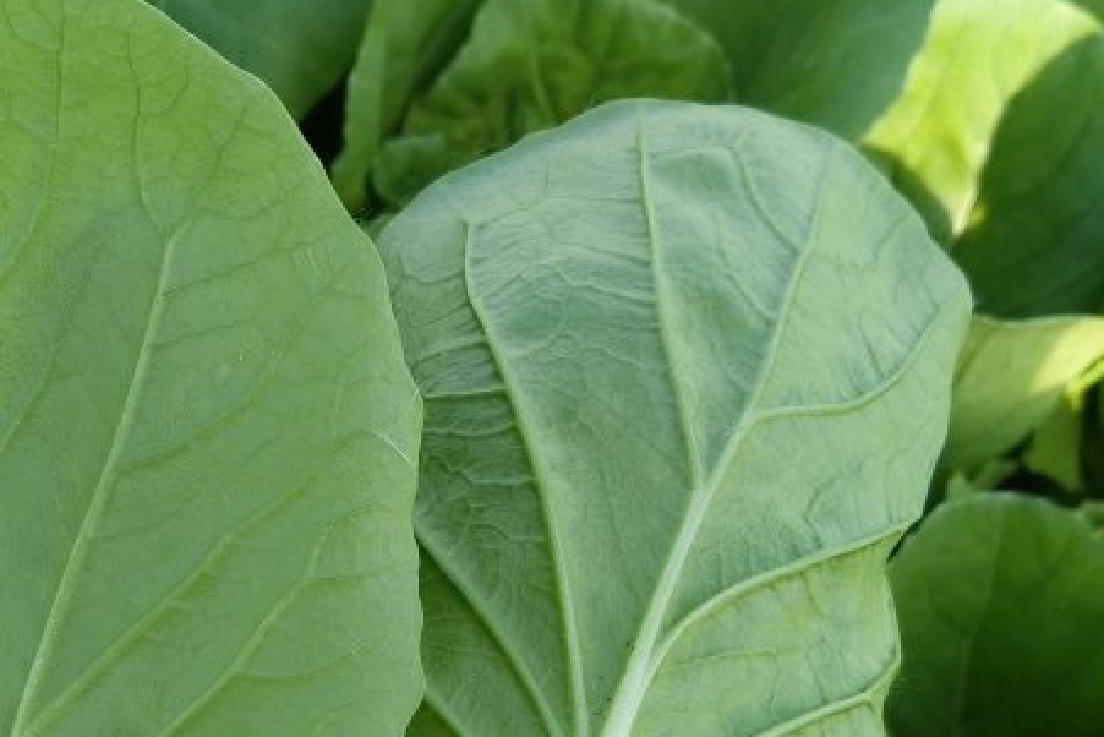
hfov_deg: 31.0
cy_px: 748
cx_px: 313
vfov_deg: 20.5
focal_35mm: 64
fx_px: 1963
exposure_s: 1/508
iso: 80
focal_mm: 4.84
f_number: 1.8
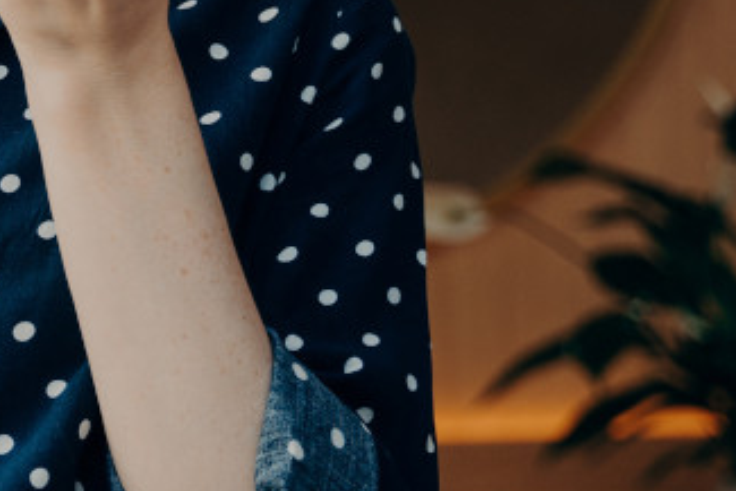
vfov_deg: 9.4
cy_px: -97
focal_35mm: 144
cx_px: -433
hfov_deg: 13.3
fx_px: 2945
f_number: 2.8
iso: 250
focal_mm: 39
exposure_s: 1/500
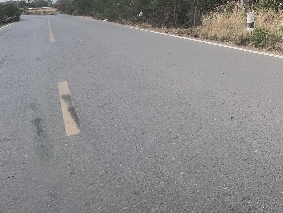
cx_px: 357
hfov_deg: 37.6
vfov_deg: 35.0
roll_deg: +5.7
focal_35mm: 33
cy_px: -36
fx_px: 270
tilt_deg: +0.0
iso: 32
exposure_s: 1/742
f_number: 1.8
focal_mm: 1.57
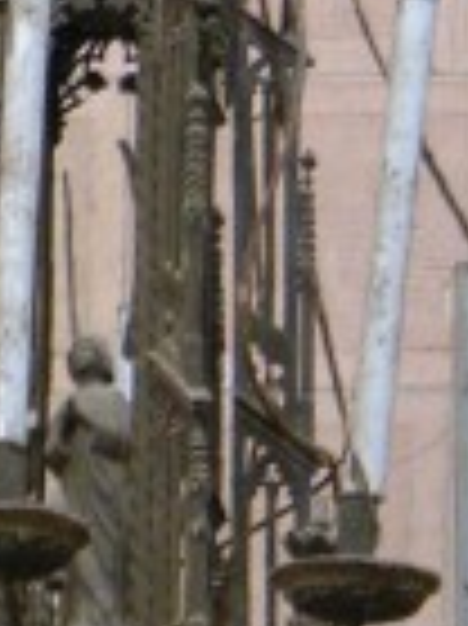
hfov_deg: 1.8
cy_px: 658
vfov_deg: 2.4
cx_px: -288
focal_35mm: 830
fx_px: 14985
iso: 200
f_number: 3.9
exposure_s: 1/5
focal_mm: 37.7
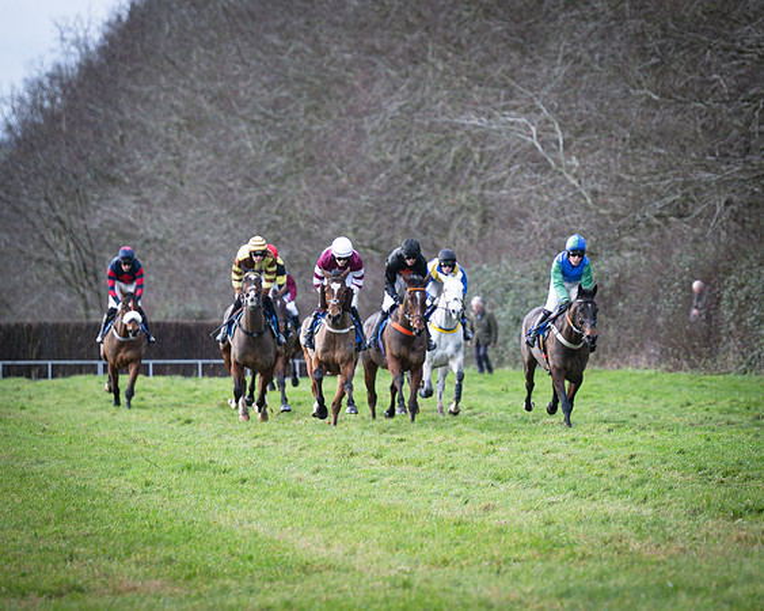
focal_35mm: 344
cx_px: 471
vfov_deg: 4.5
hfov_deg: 5.6
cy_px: 298
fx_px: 7777
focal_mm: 155
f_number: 2.8
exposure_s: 1/1250
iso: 400
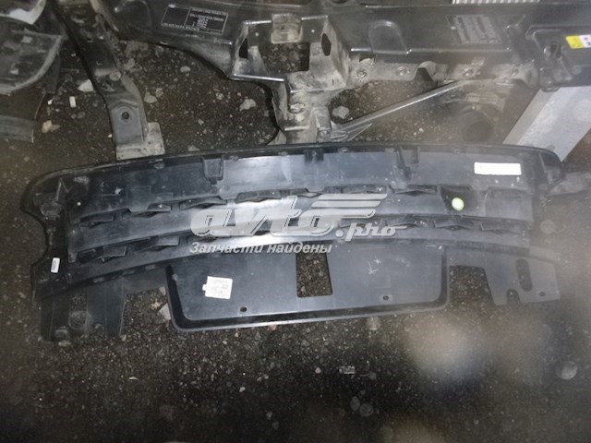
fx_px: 427
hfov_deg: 69.4
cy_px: 222
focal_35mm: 25
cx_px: 296
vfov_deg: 54.9
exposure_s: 1/60
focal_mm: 4.5
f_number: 3.9
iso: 400
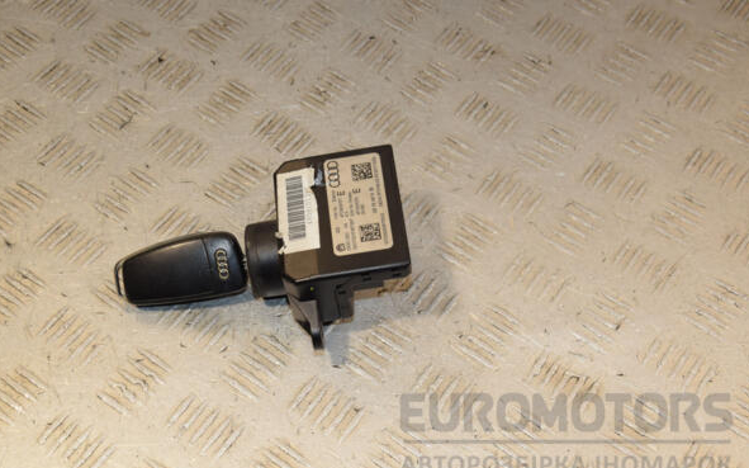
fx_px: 1204
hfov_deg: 34.6
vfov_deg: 22.0
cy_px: 244
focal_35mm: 59
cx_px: 376
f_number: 9
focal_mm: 38
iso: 800
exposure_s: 1/200
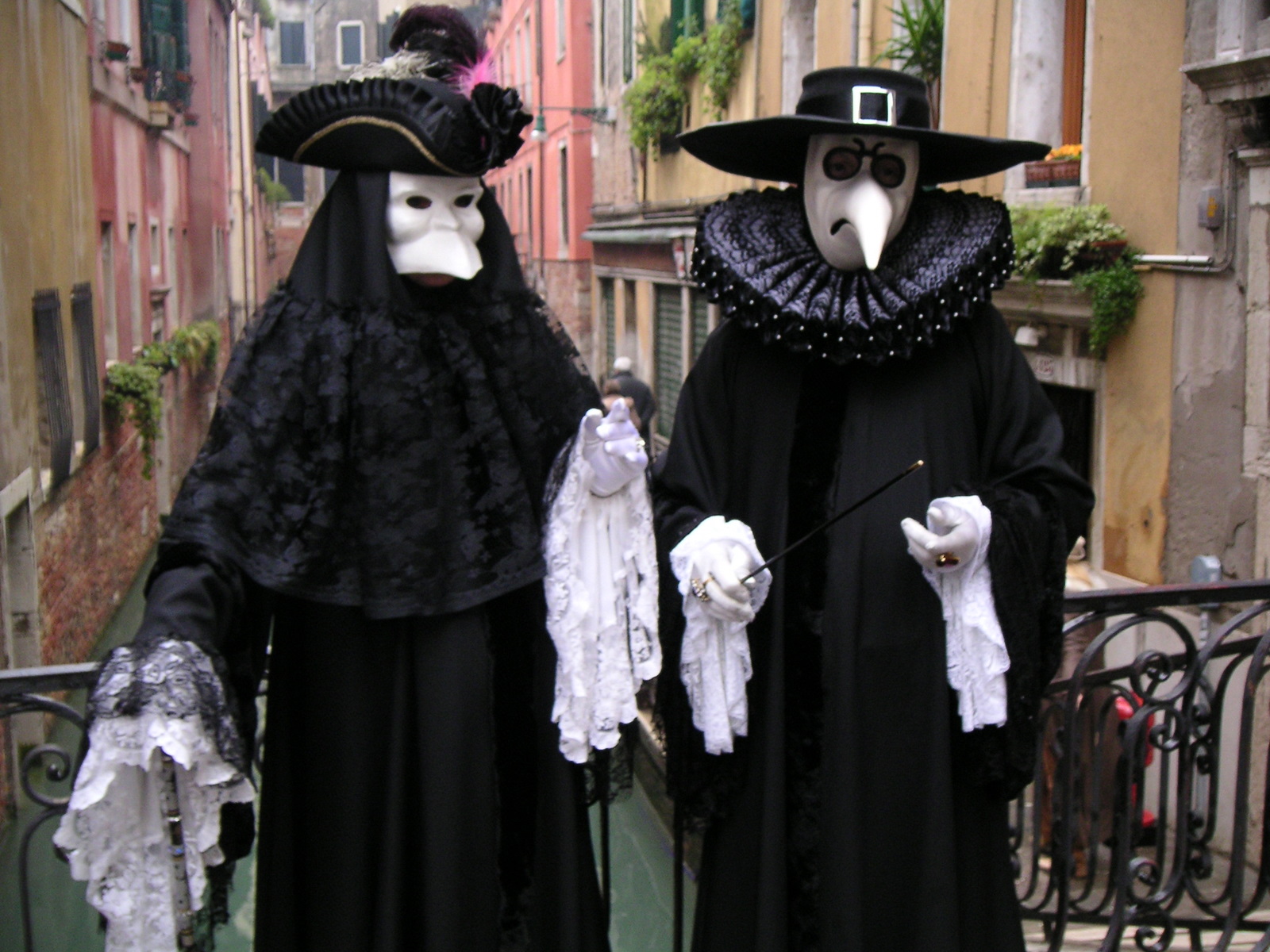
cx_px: 635
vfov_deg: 30.9
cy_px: 476
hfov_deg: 40.4
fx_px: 1724
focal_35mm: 47
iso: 100
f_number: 2.9
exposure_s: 1/45
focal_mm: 7.3
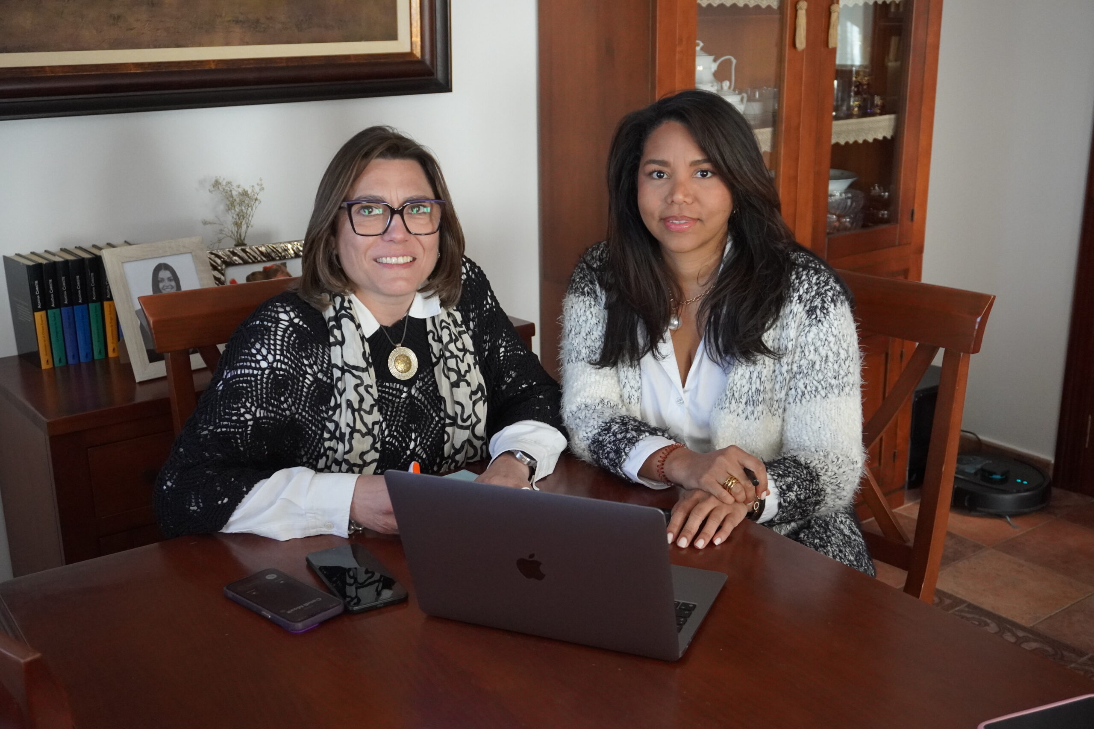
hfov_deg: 49.6
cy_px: 364
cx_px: 547
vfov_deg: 34.2
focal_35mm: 39
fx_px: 1185
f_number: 4.5
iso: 3200
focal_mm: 26
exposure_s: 1/160
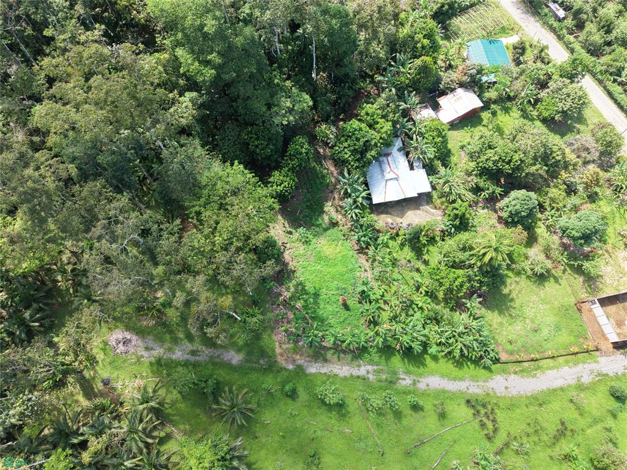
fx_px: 435
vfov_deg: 56.8
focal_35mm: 24
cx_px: 314
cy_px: 235
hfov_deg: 71.6
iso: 140
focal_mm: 8.67
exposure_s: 1/725
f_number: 1.8
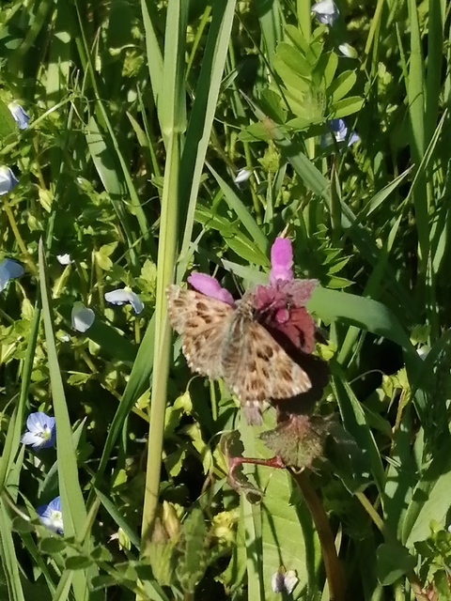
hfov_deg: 14.2
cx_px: 226
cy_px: 300
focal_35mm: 104
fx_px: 1807
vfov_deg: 18.9
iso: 50
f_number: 1.8
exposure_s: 1/1751
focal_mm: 3.46
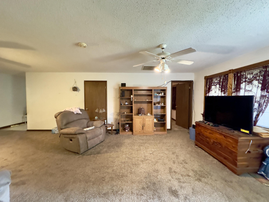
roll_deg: +0.1
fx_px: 109
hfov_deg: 102.1
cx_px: 134
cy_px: 101
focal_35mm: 14
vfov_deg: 85.7
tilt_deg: -2.6
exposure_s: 1/60
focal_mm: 2.22
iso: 1000
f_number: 2.2
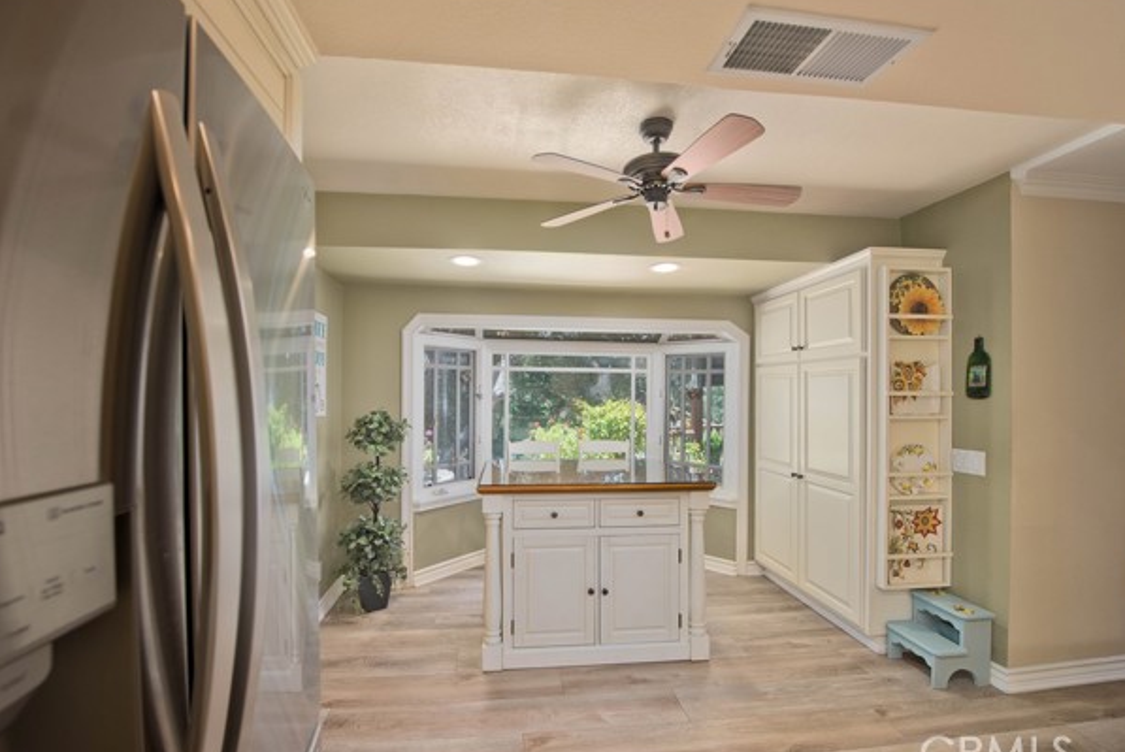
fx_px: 469
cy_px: 378
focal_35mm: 15
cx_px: 541
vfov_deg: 77.4
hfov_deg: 100.3
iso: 400
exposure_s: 1/320
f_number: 5.6
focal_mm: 14
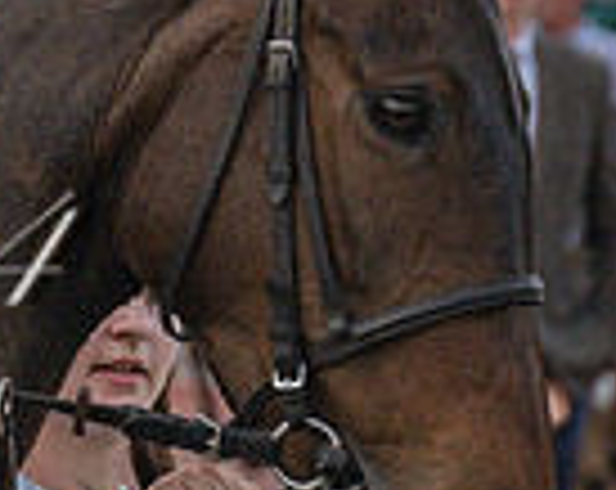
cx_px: -579
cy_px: 94
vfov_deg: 2.2
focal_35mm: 690
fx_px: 12553
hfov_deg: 2.8
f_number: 4
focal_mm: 98
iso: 400
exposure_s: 1/1250
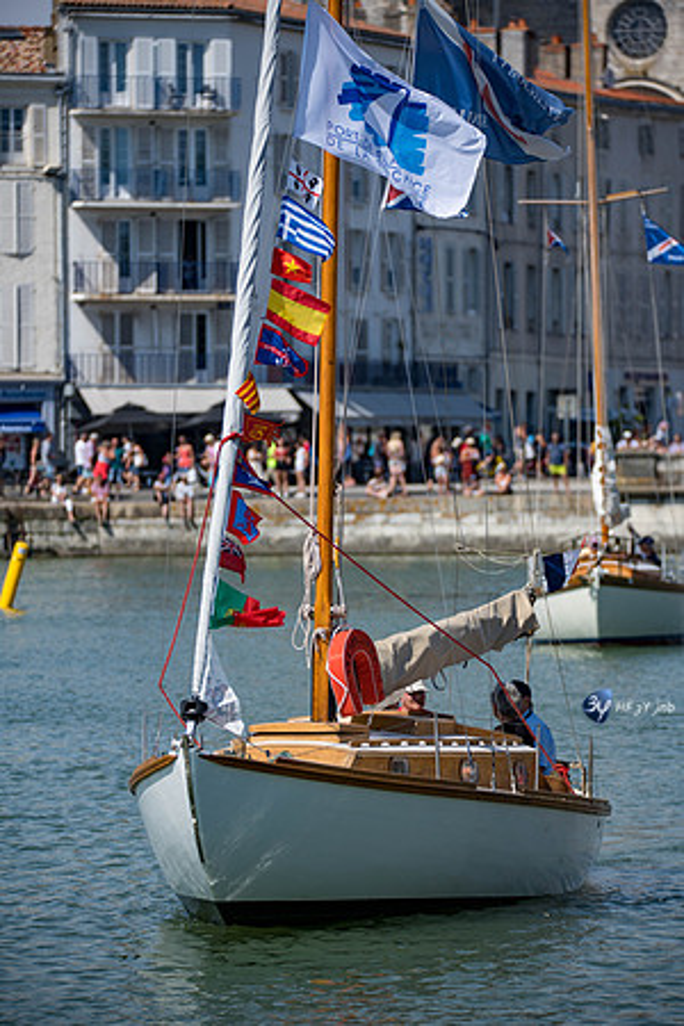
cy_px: 513
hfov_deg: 5.1
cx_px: 342
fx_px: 7694
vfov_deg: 7.6
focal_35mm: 270
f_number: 5.6
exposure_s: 1/640
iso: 72
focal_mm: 270
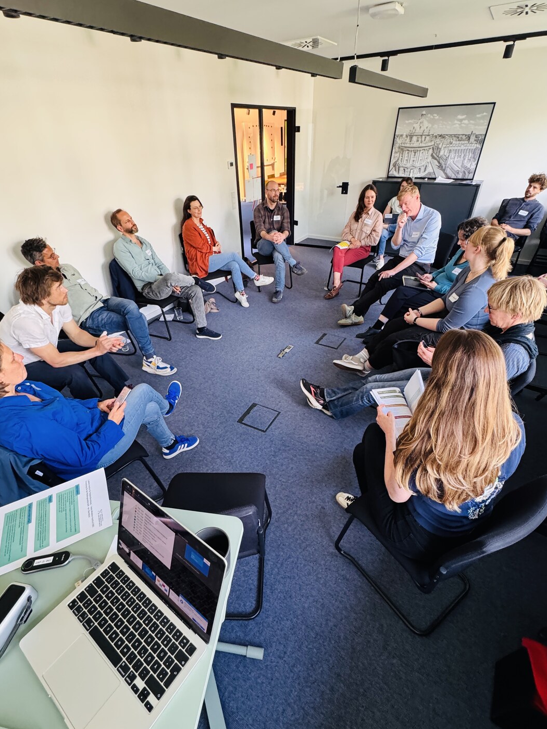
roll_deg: +2.6
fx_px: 337
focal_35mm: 16
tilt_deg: -37.0
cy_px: 383
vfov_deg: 94.4
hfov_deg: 78.1
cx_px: 270
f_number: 2.2
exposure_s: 1/82
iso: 320
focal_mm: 2.22
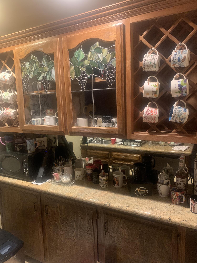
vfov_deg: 67.3
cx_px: 98
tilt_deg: -7.2
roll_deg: +1.8
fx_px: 197
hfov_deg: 53.1
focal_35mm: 26
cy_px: 132
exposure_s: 1/30
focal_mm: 4.25
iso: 400
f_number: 1.8
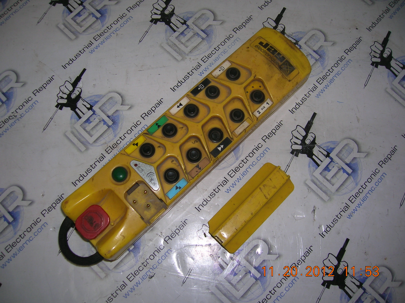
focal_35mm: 34
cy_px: 152
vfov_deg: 41.7
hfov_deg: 54.0
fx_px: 397
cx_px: 202
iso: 50
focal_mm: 5.7
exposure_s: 1/60.1
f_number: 2.9
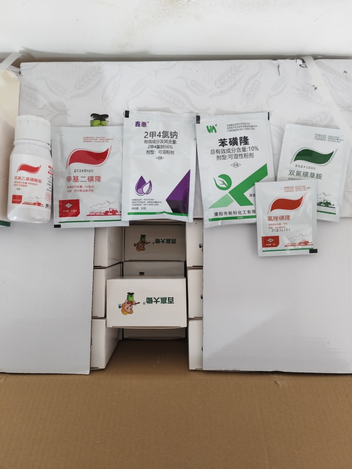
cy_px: 234
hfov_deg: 58.9
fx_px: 312
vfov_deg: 73.9
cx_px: 176
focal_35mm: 23
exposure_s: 1/33.3
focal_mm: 5.5
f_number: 1.75
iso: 1478
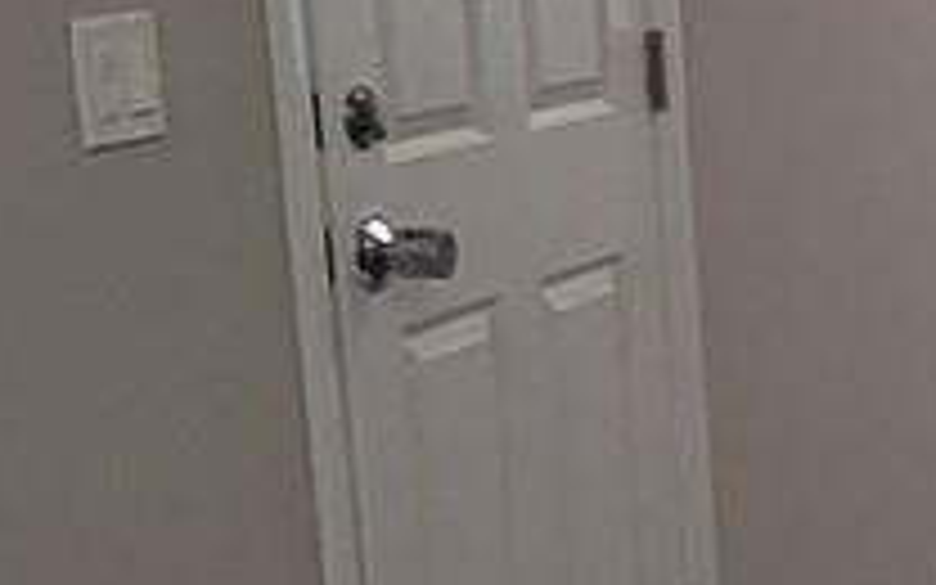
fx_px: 2704
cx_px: 1899
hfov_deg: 15.5
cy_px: 490
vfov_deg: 12.3
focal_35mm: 106
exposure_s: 1/24
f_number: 2.2
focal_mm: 2.2
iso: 125
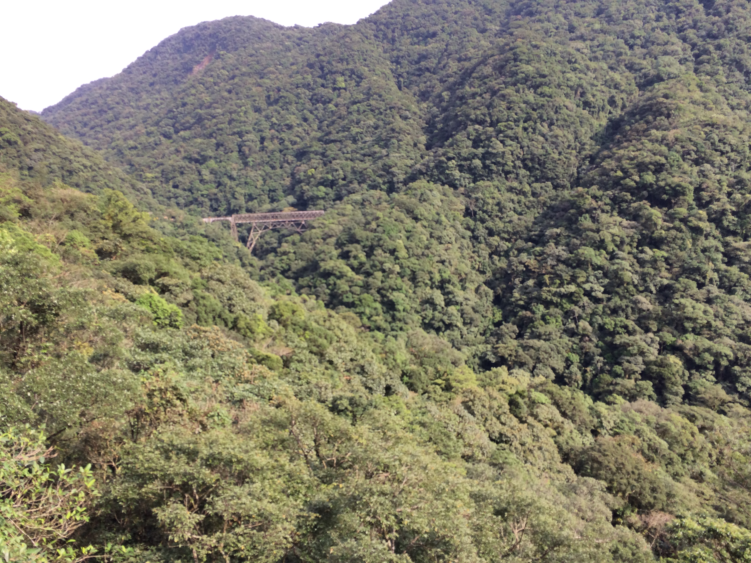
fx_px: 629
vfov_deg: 48.2
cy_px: 282
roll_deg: +2.9
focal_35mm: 29
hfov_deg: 61.7
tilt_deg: -5.9
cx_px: 376
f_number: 2.2
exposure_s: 1/383
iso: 32
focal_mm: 4.15
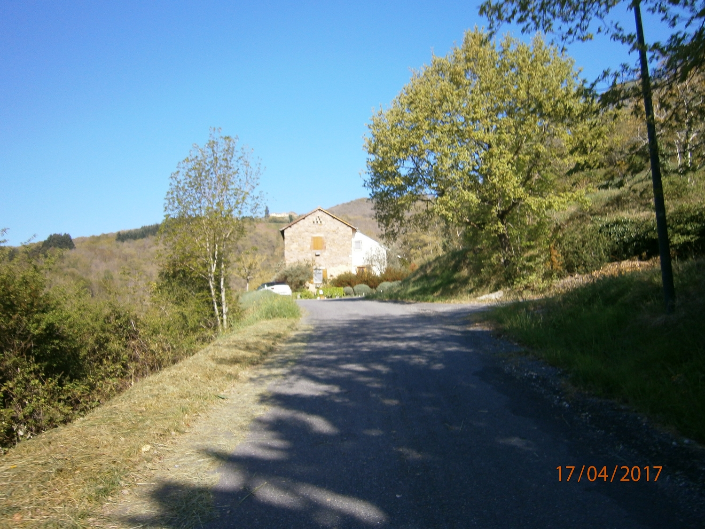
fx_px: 530
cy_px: 264
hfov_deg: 67.3
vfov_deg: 53.1
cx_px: 352
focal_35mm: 26
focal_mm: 4.7
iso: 80
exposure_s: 1/100
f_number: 8
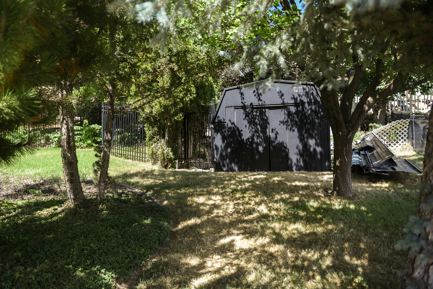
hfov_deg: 69.3
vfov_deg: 49.6
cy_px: 145
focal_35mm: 26
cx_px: 207
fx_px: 313
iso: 320
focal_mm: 24
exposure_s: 1/500
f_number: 2.8
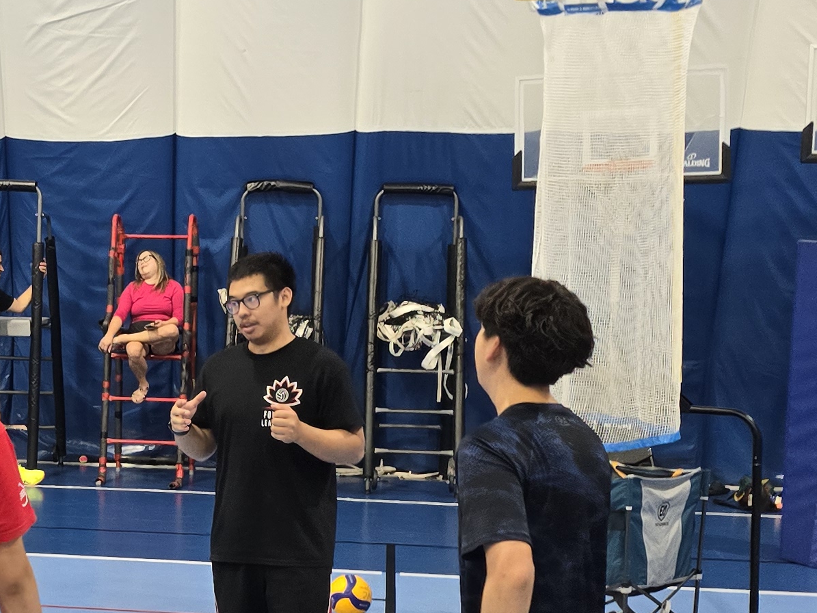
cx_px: -1
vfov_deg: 19.0
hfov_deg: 24.2
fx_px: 1817
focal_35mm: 77
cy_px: 447
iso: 320
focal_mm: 6.3
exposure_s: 1/120
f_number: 1.7
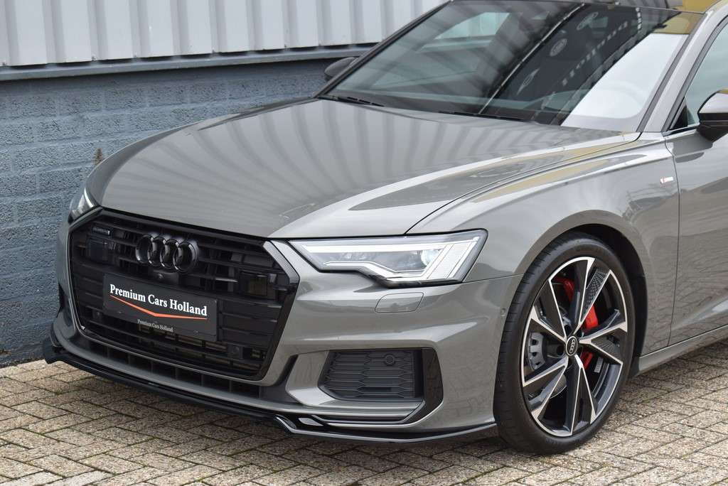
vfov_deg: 16.6
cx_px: 364
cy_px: 243
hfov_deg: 24.6
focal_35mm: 82
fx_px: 1669
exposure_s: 1/200
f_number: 7.1
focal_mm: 55
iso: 400
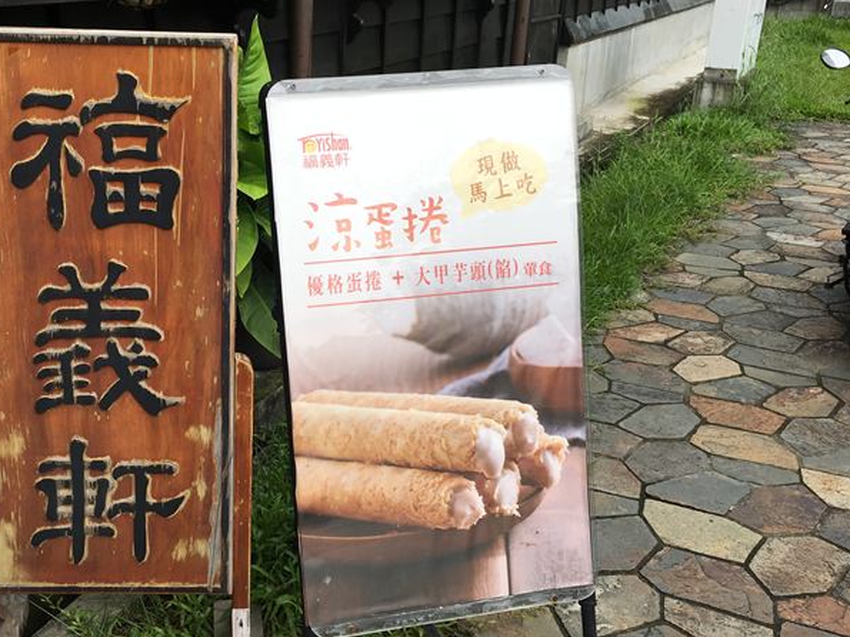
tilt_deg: -21.0
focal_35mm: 39
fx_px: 957
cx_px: 283
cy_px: 337
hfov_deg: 47.1
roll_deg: -0.5
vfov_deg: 36.8
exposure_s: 1/761
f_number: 2.2
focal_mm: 4.15
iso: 25
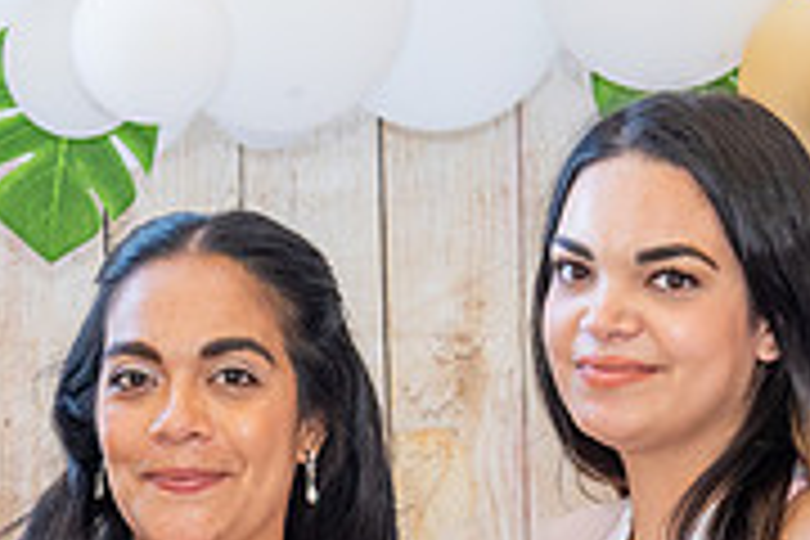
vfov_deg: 7.7
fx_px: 3915
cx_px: 211
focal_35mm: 174
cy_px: 808
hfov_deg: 11.8
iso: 500
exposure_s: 1/80
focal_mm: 48
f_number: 4.5
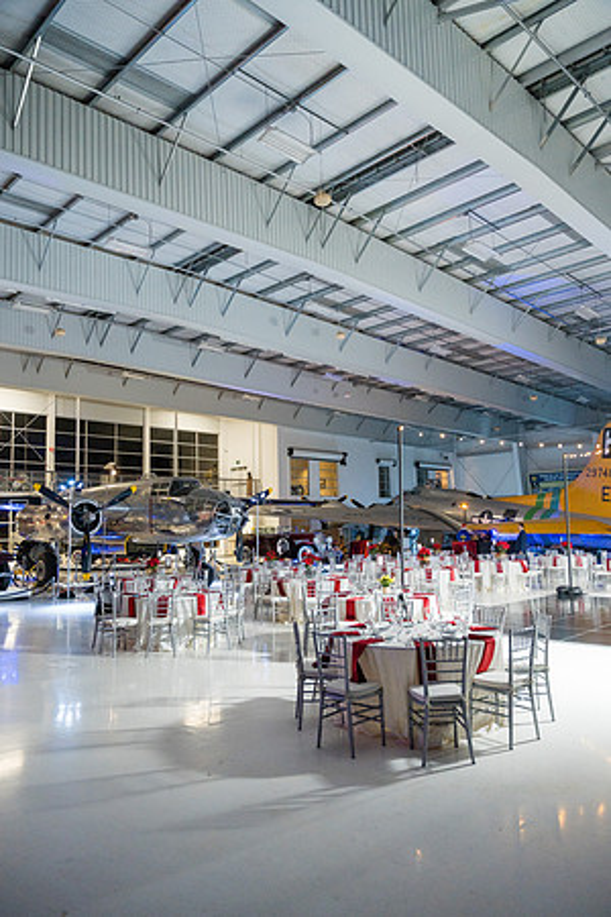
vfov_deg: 68.2
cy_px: 458
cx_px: 306
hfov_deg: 48.6
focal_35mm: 27
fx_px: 677
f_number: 2.8
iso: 3200
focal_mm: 26.6
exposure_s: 1/250
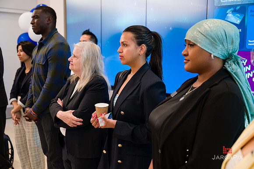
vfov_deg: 31.1
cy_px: 84
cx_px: 127
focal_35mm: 43
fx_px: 304
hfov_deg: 45.4
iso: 400
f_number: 3.2
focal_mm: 43
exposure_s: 1/200
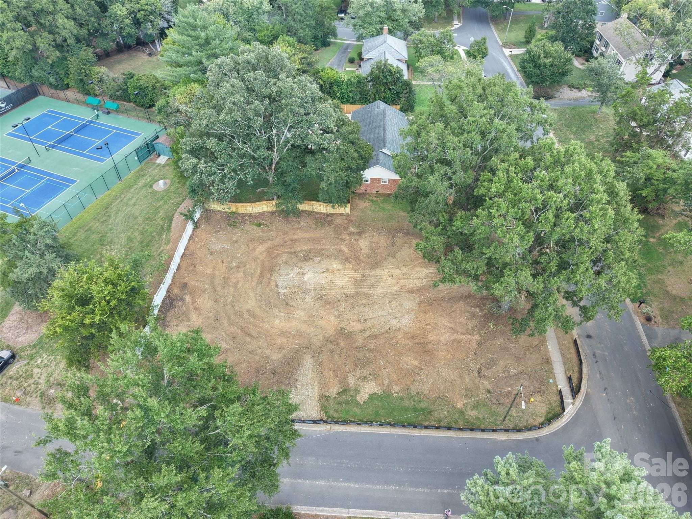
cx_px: 346
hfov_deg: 71.6
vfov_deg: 56.8
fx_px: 480
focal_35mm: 24
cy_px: 260
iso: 100
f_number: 1.8
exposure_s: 1/250
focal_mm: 8.67
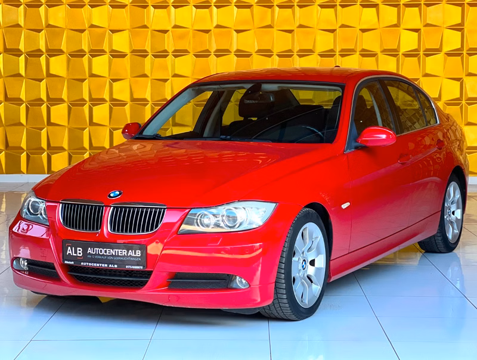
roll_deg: -0.7
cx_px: 238
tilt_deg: -5.7
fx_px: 1064
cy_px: 180
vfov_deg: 19.2
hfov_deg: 25.3
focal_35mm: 77
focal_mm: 9
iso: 250
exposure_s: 1/121
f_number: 2.8
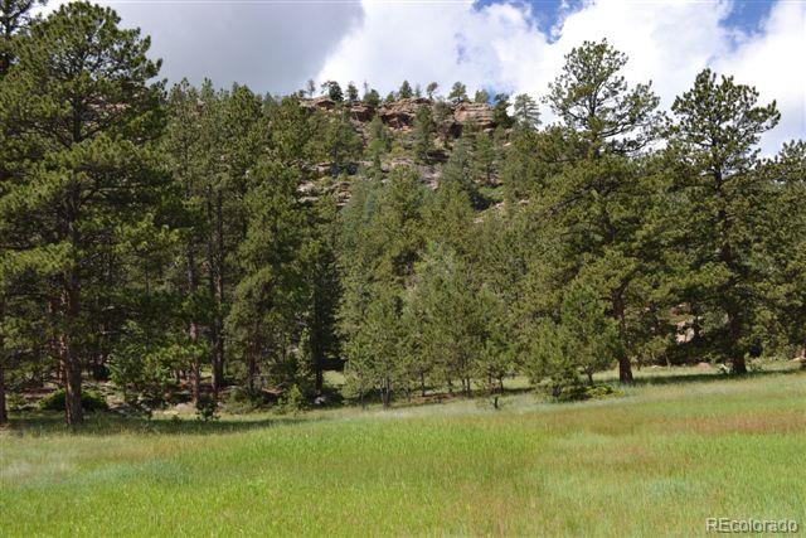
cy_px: 269
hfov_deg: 57.2
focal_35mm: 33
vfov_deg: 40.0
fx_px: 739
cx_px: 403
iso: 100
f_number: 7.1
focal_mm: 22
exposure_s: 1/200
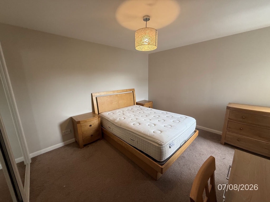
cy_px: 101
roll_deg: +1.8
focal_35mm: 14
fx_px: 109
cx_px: 135
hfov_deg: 102.1
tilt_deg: -11.6
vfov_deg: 85.7
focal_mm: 2.22
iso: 250
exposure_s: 1/100
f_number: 2.2
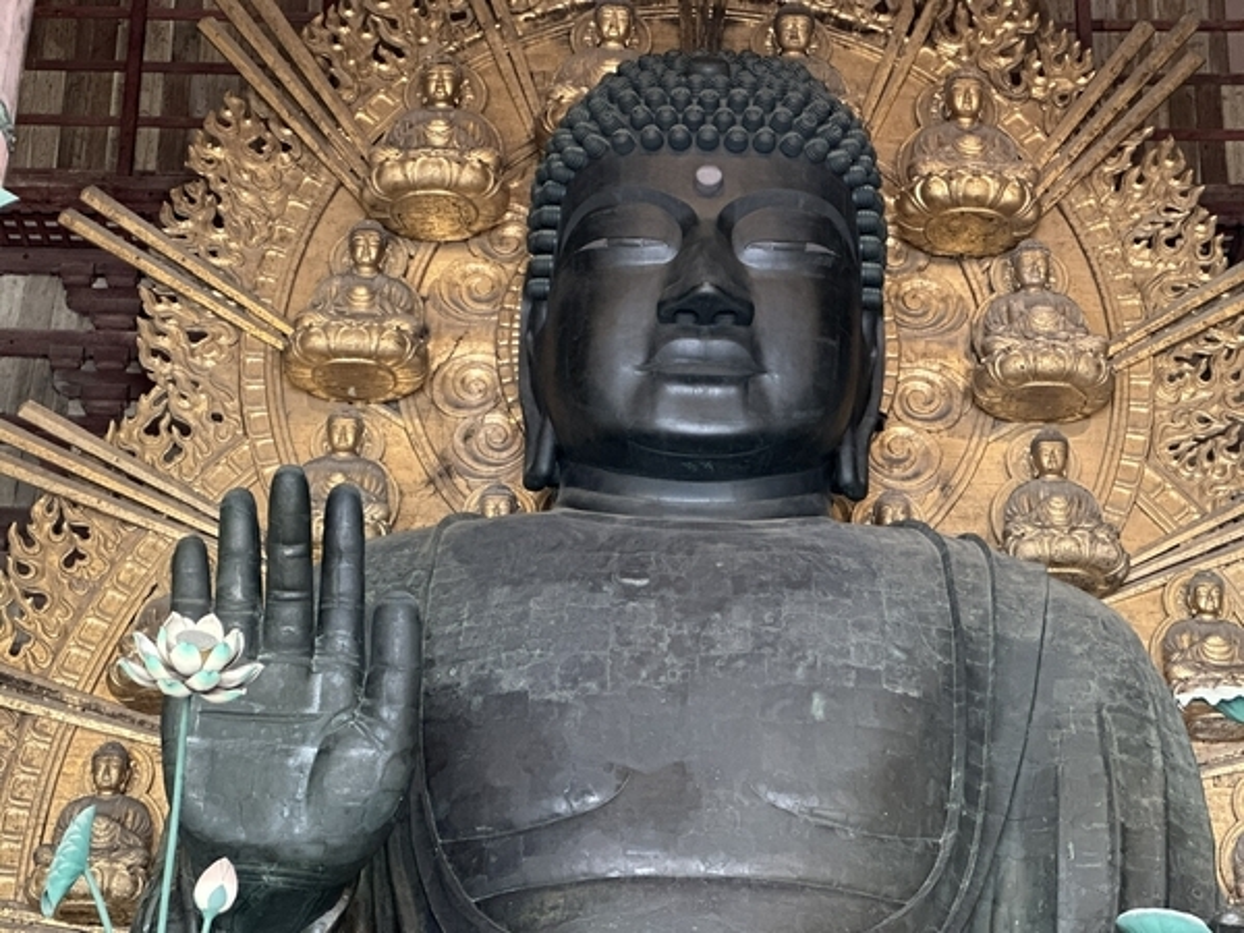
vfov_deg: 19.1
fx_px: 2767
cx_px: 622
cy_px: 466
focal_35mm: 77
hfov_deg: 25.3
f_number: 2.8
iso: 1250
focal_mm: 9
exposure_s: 1/15
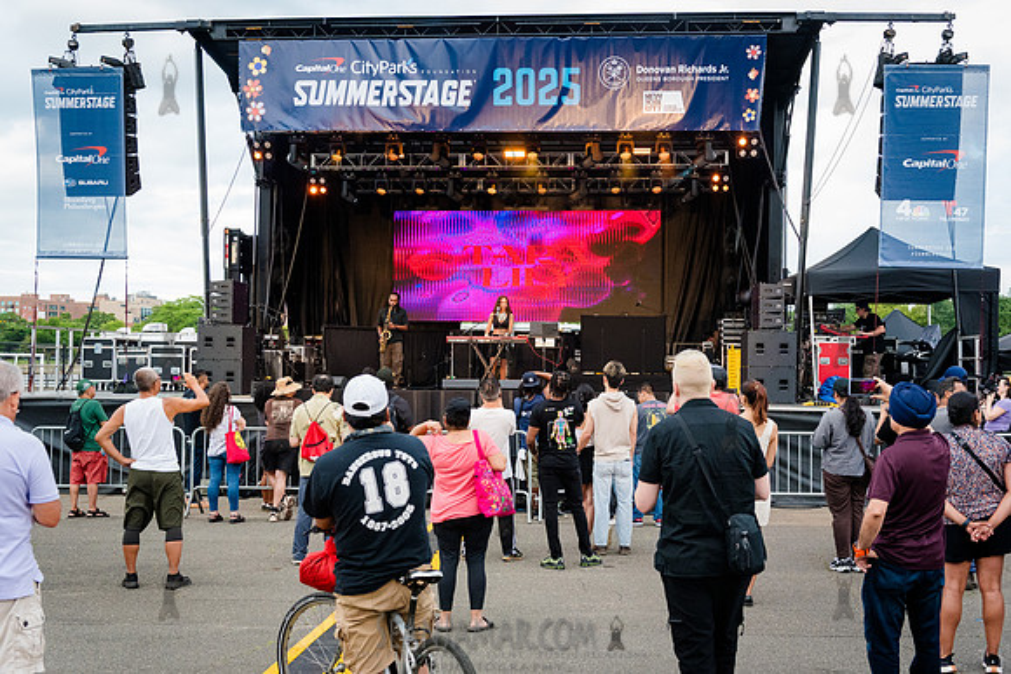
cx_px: 506
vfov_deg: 34.3
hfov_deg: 49.7
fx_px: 1092
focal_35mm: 39
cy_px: 337
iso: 3200
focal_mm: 38
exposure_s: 1/1000
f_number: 4.5
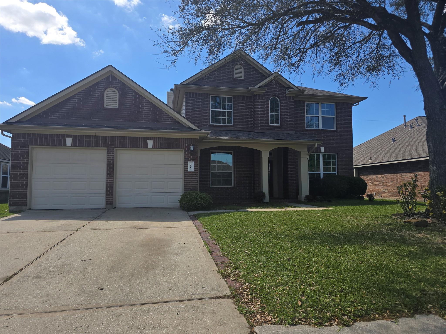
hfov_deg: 73.9
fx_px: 296
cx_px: 223
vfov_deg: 58.9
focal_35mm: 23
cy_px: 167
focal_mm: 6.3
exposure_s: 1/742
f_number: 1.7
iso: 12
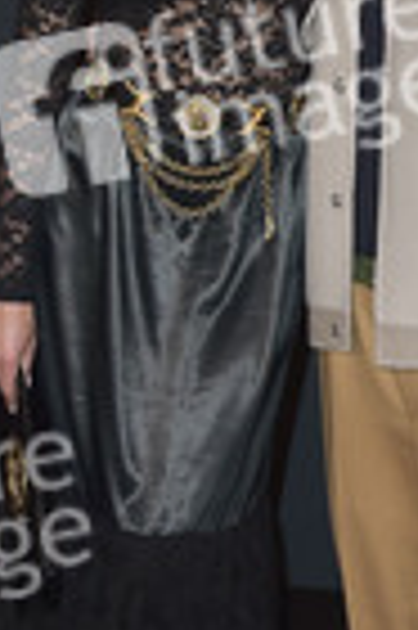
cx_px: 353
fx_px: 1798
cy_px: 315
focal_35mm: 103
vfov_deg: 19.8
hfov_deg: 13.2
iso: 320
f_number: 6.3
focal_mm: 36
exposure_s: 1/250
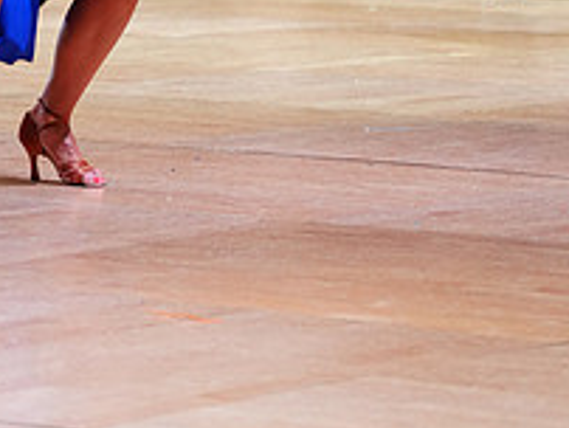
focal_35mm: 240
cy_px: -253
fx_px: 3950
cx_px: 58
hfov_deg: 8.2
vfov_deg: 6.1
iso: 2500
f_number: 4
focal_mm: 87
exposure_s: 1/250
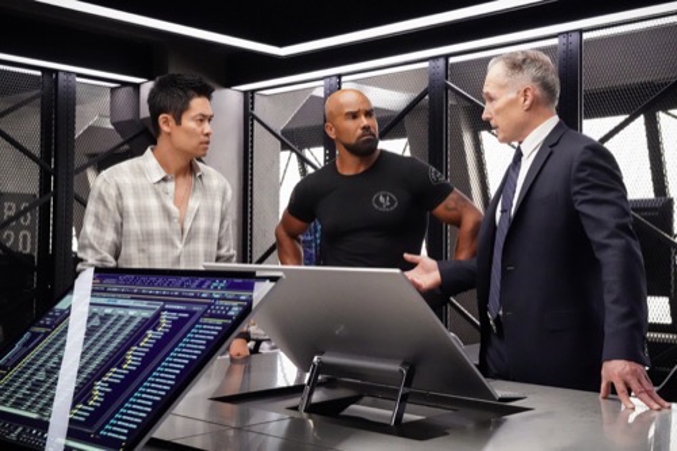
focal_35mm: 44
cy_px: 226
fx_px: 827
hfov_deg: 44.5
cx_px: 338
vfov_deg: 30.5
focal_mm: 44
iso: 20000
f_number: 8
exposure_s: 1/160
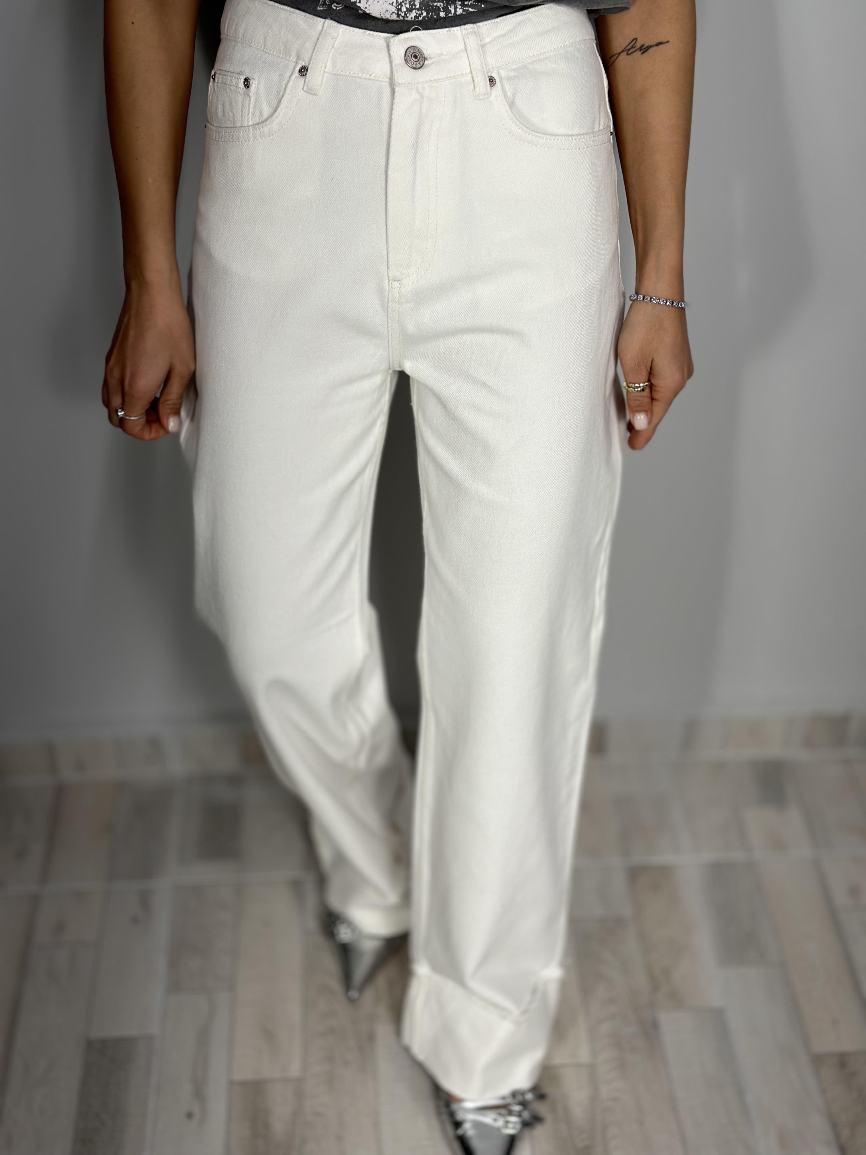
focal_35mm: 48
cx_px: 433
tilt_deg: -38.2
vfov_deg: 39.7
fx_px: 1601
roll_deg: +0.5
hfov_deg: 30.3
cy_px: 578
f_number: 1.78
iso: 64
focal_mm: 6.86
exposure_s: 1/157
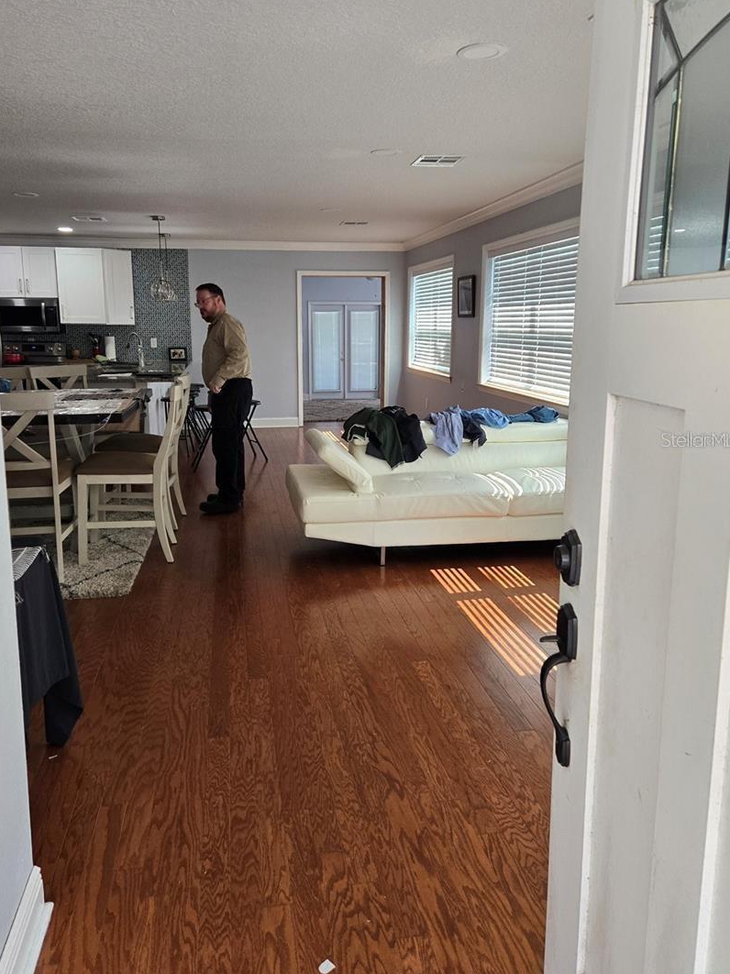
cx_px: 335
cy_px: 439
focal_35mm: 26
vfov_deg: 67.2
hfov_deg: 53.0
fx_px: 731
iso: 160
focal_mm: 5.4
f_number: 1.8
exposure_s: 1/180
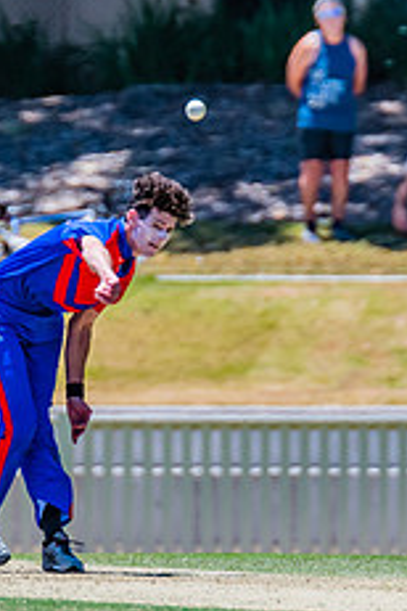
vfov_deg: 1.3
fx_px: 26487
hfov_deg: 0.9
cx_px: 144
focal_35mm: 1562
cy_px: 359
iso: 640
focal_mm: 550
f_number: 7.1
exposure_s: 1/2000
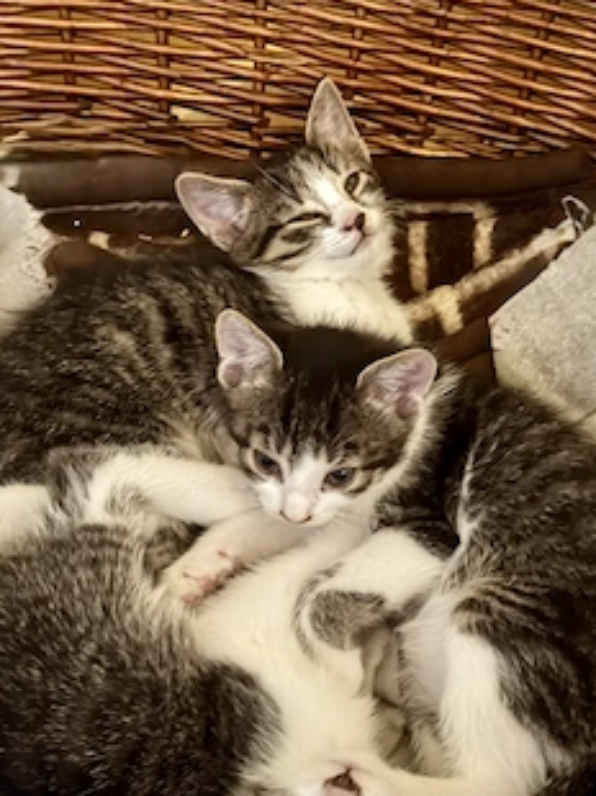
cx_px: 295
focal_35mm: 62
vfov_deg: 31.2
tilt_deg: -51.1
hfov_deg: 23.6
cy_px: 424
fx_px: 1425
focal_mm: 6.76
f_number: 1.78
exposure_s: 1/9
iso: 640
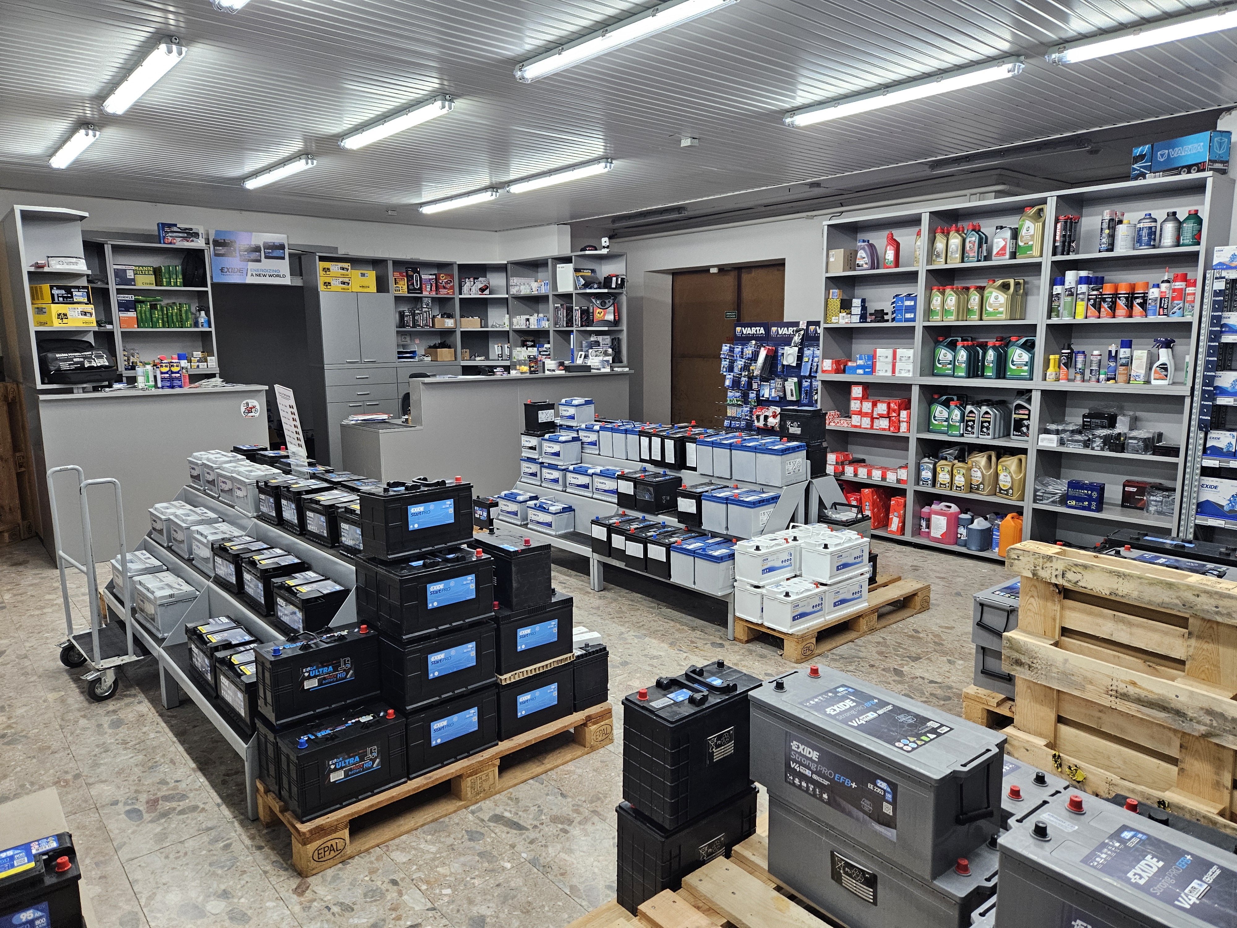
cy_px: 464
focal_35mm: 23
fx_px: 822
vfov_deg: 58.9
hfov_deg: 73.9
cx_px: 618
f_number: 1.8
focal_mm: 5.4
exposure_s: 1/100
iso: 250
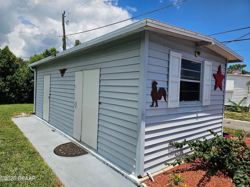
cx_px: 125
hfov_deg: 73.9
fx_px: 166
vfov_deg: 58.9
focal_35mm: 23
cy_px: 94
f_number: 1.7
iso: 10
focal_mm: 6.3
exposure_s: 1/1135
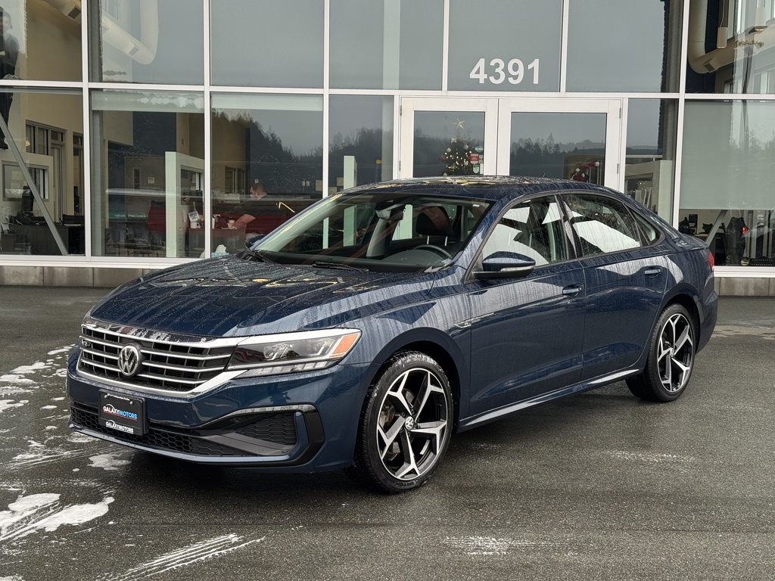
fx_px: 1075
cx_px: 388
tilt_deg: -4.8
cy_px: 290
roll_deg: -0.6
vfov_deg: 30.3
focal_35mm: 48
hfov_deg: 39.7
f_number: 1.78
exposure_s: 1/397
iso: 64
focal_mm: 6.76
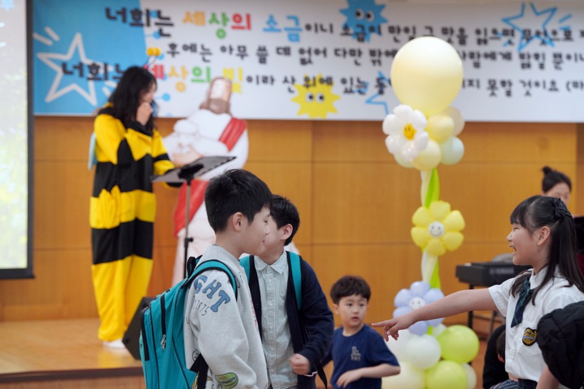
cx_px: 292
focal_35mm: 106
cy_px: 194
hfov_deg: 19.3
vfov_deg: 12.9
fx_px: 1719
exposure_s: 1/160
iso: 1250
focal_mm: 106
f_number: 4
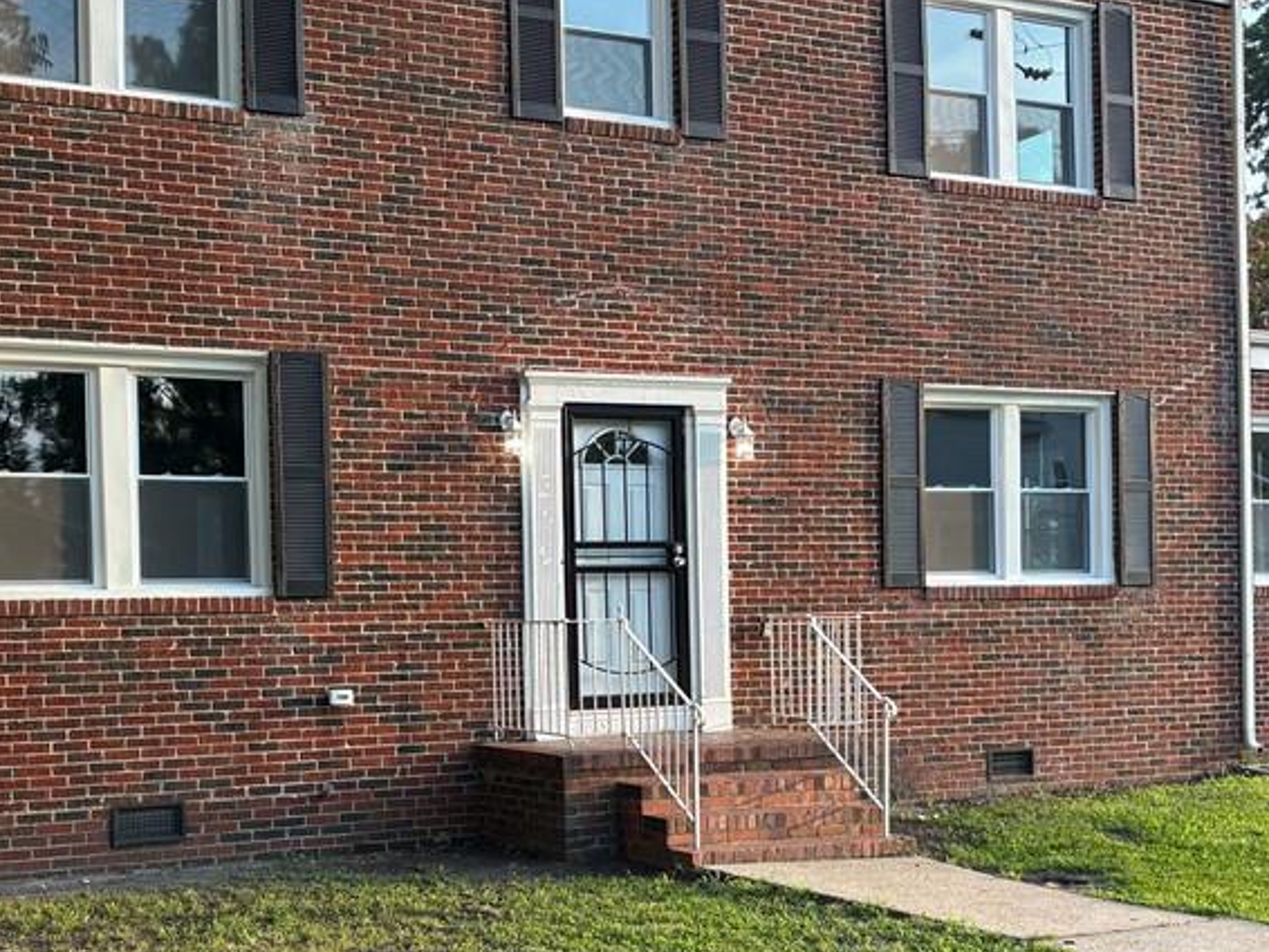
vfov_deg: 30.8
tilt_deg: +0.0
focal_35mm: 47
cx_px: 520
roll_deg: +1.9
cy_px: 582
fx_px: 1724
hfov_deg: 40.3
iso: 50
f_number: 1.6
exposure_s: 1/121
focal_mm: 5.96
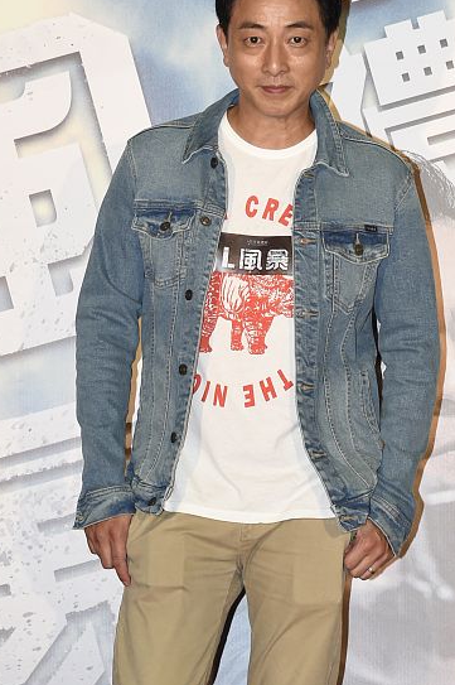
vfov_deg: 9.8
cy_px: 329
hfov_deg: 6.5
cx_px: 204
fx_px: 3989
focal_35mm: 210
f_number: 6.3
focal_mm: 95
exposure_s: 1/200
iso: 2000
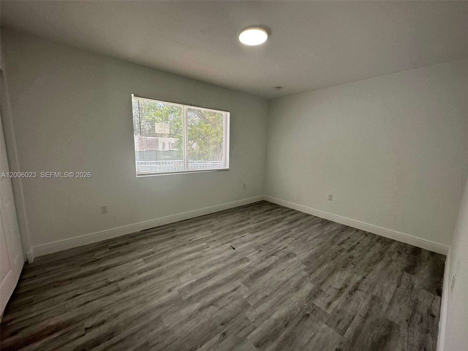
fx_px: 189
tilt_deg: -9.6
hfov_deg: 102.1
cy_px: 176
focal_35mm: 14
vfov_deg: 85.7
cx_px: 234
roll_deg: -1.9
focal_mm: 2.22
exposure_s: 1/99
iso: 64
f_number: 2.2
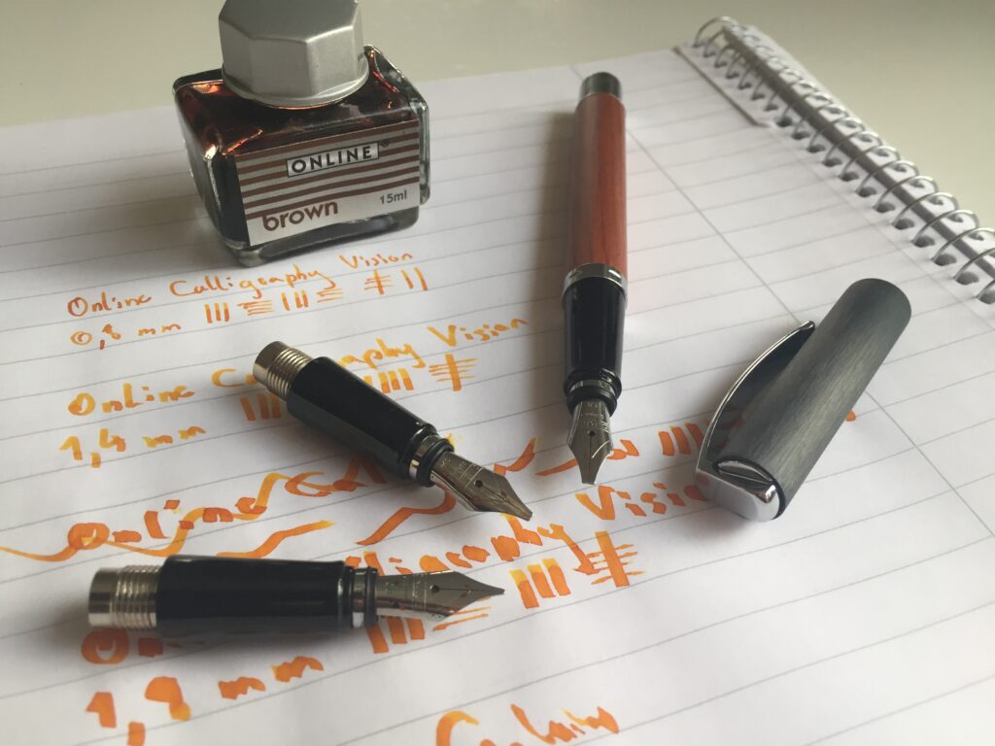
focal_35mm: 29
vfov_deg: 48.2
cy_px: 373
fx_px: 834
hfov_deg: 61.7
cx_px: 498
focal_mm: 4.15
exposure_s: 1/33
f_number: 2.2
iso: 32
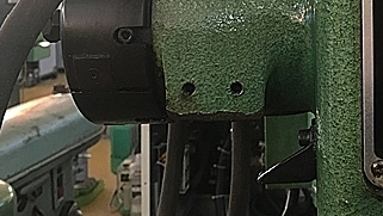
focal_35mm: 63
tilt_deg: -2.1
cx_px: 322
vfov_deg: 18.6
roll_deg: +0.3
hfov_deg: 32.1
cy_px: 0
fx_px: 640
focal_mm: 4.15
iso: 80
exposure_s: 1/30
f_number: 2.2
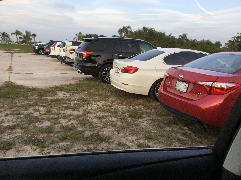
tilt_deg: -12.6
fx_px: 216
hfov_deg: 58.4
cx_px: 120
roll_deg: -1.8
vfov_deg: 45.4
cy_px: 90
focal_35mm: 31
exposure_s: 1/120
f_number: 2.4
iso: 40
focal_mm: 3.3
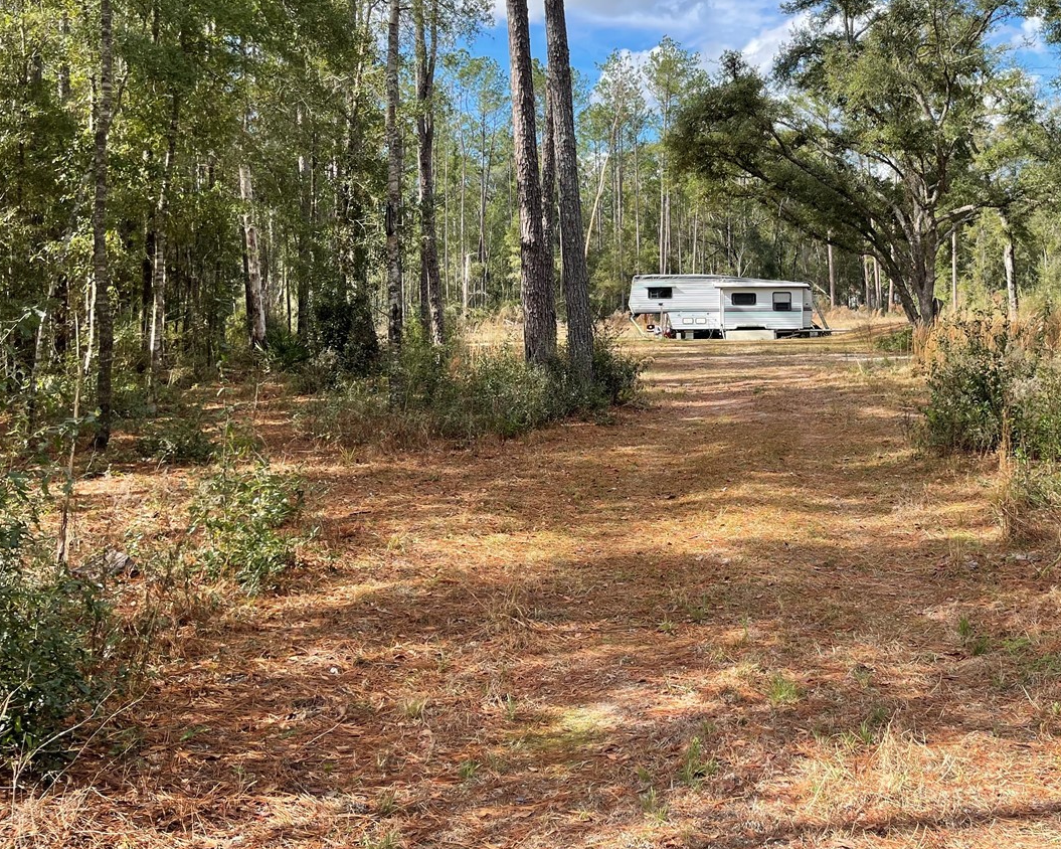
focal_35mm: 37
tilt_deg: +0.4
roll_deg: +1.4
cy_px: 290
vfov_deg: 39.7
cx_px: 767
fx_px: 1162
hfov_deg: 47.6
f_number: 1.6
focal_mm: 5.1
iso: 32
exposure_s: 1/1188
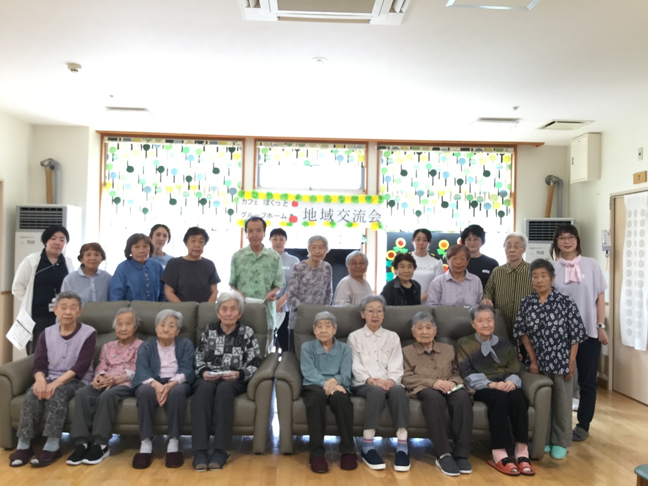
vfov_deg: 45.4
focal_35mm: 31
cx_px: 324
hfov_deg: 58.3
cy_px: 243
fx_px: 580
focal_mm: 3.3
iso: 80
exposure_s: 1/33
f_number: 2.4
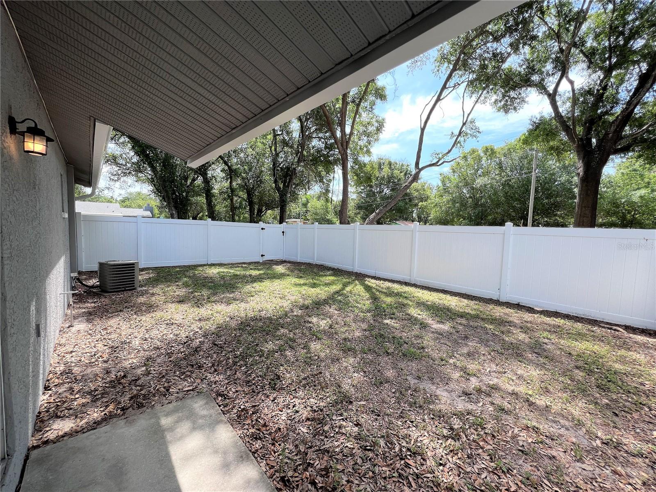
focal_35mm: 13
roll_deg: -1.4
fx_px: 246
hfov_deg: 106.2
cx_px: 328
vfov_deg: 89.9
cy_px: 246
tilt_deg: -4.5
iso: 32
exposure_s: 1/424
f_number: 1.8
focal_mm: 1.57
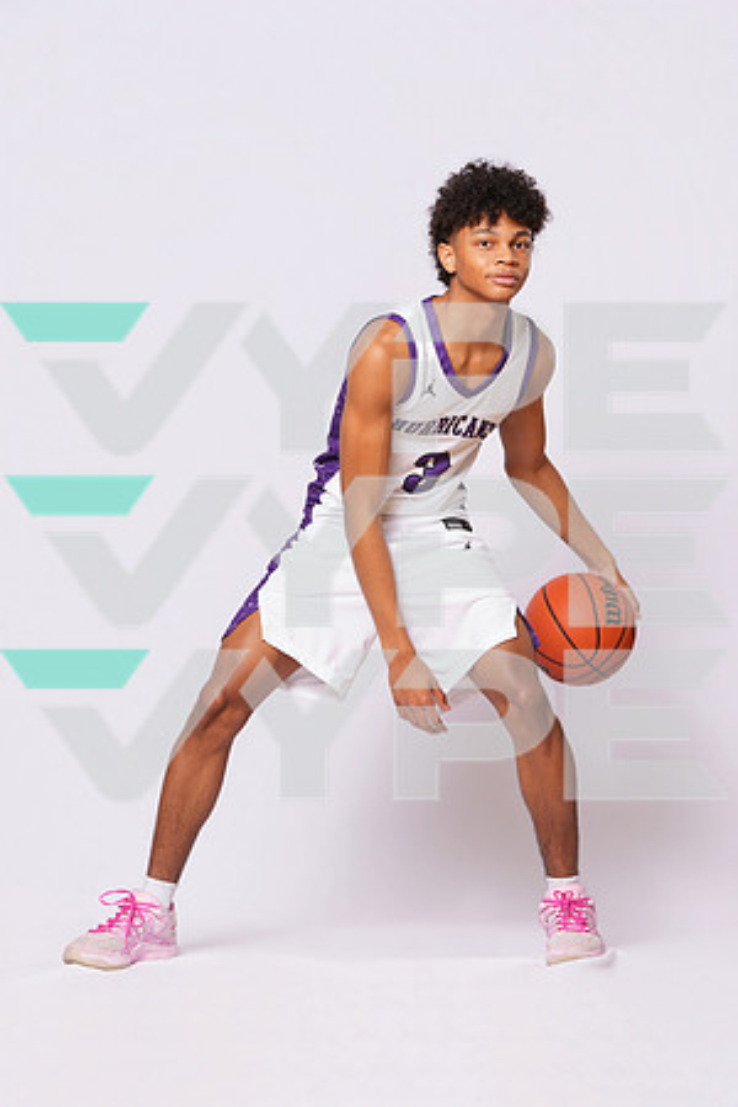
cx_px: 369
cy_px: 554
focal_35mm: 80
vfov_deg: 25.4
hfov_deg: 17.1
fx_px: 2460
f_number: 7.1
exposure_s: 1/200
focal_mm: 80
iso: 200
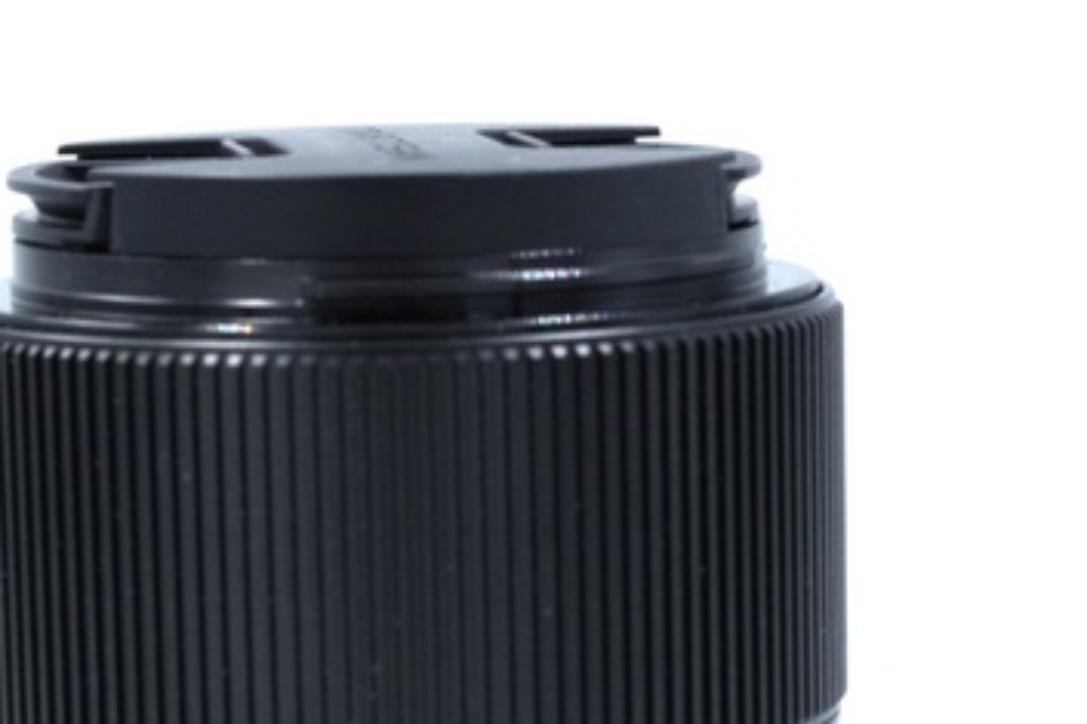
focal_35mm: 156
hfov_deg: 13.2
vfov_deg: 8.7
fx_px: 4708
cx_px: 366
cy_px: 756
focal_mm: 55
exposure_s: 1/125
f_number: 14
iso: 800
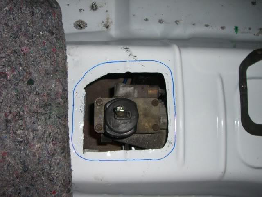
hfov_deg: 49.0
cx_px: 131
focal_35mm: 38
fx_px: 288
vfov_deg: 37.7
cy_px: 98
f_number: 2.7
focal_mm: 6.2
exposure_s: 1/60
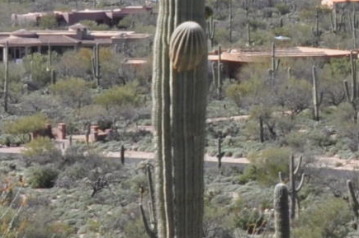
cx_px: 681
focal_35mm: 248
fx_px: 2470
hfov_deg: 8.0
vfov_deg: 5.5
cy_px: -19
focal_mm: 24
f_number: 9
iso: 200
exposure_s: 1/320
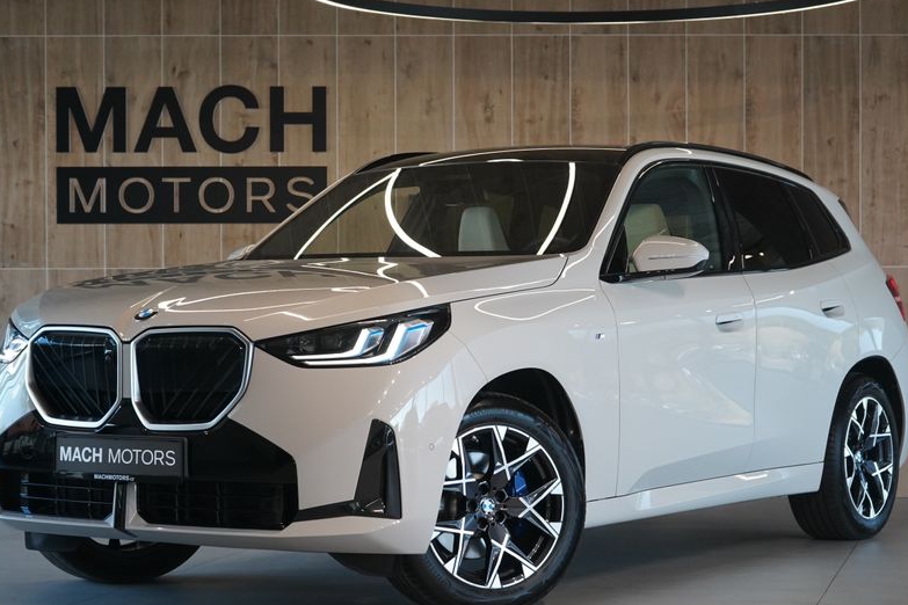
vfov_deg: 16.1
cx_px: 437
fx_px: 2144
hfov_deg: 23.9
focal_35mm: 85
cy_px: 360
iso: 2500
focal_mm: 65
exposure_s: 1/160
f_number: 5.6
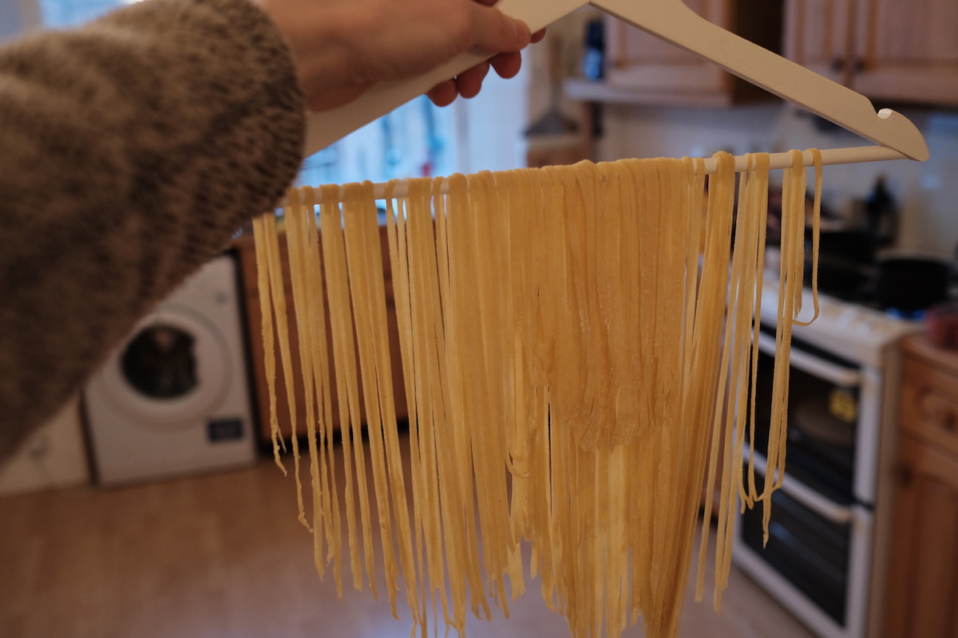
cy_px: 319
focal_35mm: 35
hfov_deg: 54.4
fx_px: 931
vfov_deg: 37.9
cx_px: 479
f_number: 2.5
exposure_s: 1/60
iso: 1250
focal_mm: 23
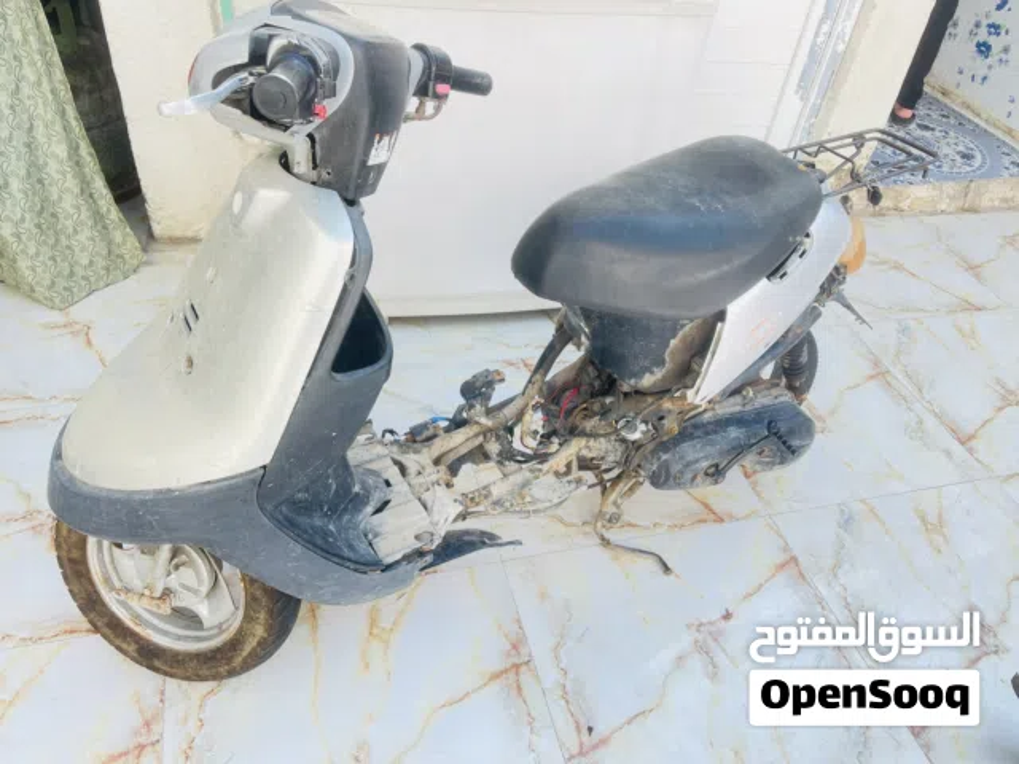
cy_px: 382
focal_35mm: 25
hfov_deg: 69.4
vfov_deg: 54.9
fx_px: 736
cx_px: 510
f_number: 1.6
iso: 32
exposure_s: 1/198
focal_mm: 5.1
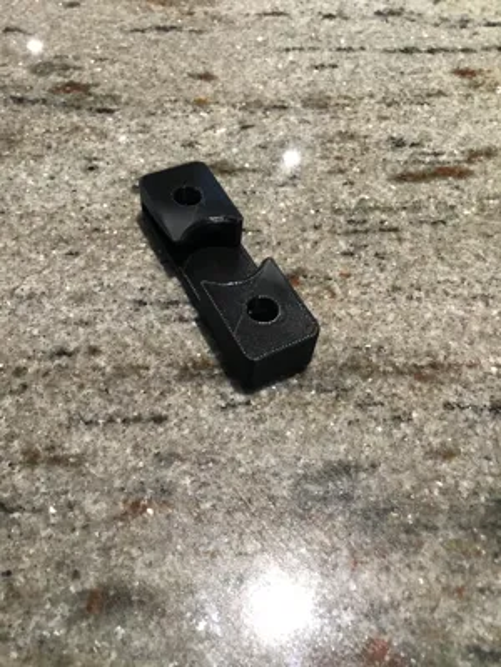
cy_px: 334
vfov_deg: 58.4
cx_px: 250
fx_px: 598
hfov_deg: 45.4
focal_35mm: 31
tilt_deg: -56.7
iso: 125
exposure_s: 1/30
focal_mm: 3.3
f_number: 2.4
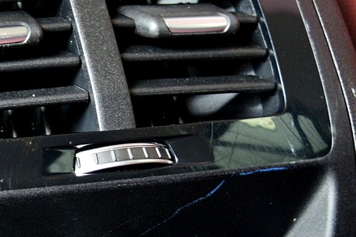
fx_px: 1364
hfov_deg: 14.7
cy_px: 136
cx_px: 32
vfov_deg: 9.9
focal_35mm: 138
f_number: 4.5
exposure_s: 1/10
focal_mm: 32
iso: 800
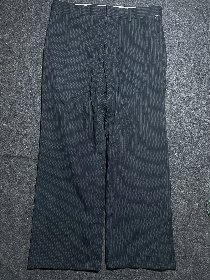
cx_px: 103
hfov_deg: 51.4
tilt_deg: -53.6
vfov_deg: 65.3
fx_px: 218
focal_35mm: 27
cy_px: 137
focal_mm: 4.2
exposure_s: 1/50
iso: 160
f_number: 1.6
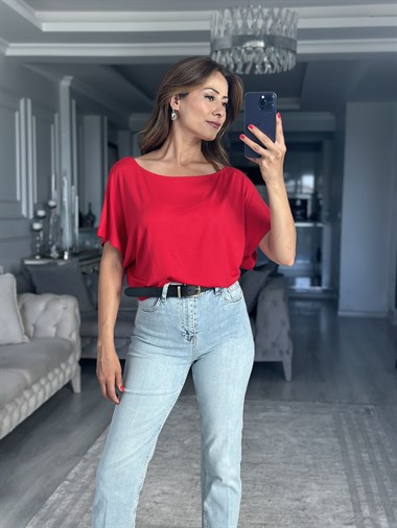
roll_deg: +0.2
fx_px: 733
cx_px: 198
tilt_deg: -19.6
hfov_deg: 30.3
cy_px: 264
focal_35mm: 48
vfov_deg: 39.6
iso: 125
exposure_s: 1/171
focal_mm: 6.86
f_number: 1.78
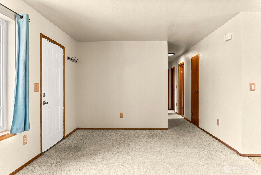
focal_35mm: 24
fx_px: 174
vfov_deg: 53.2
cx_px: 130
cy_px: 88
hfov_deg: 73.7
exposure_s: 1/125
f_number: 3.2
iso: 400
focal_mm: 24
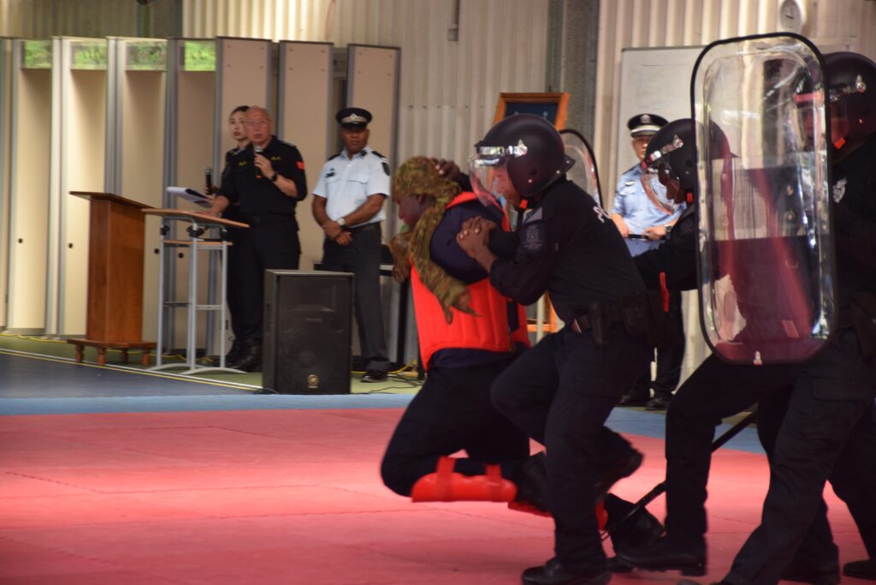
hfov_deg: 13.7
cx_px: 438
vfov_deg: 9.2
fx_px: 3650
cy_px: 292
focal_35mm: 150
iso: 500
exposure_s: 1/125
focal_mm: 100
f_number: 5.6
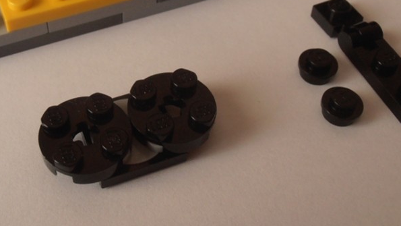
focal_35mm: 61
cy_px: 45
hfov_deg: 34.2
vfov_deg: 19.5
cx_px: 159
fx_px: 649
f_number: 3.9
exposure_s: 1/20
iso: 125
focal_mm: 6.61
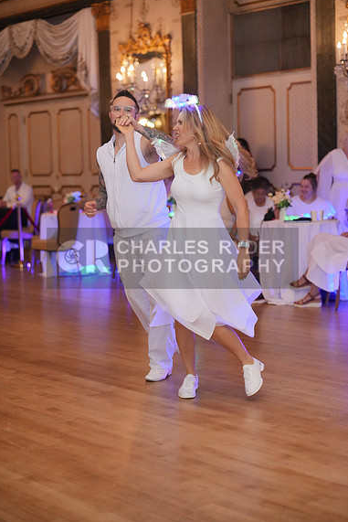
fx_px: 985
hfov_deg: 20.0
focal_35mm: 68
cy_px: 259
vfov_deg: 29.6
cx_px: 173
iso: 5000
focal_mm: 67
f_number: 2
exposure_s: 1/250
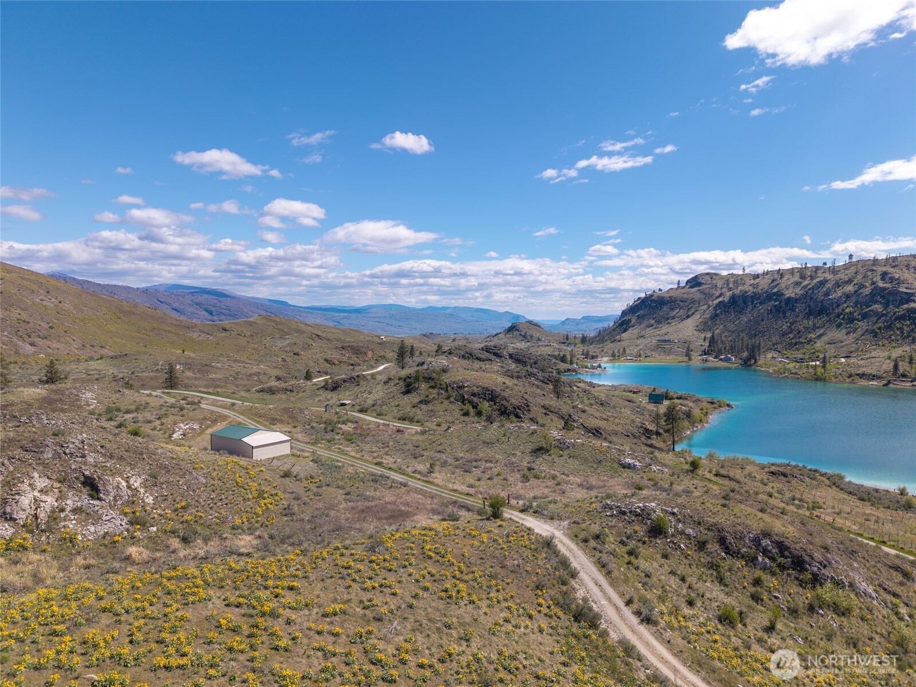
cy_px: 344
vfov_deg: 56.8
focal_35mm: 24
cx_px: 458
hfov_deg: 71.6
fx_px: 635
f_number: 1.8
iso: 130
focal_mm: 8.67
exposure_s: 1/125
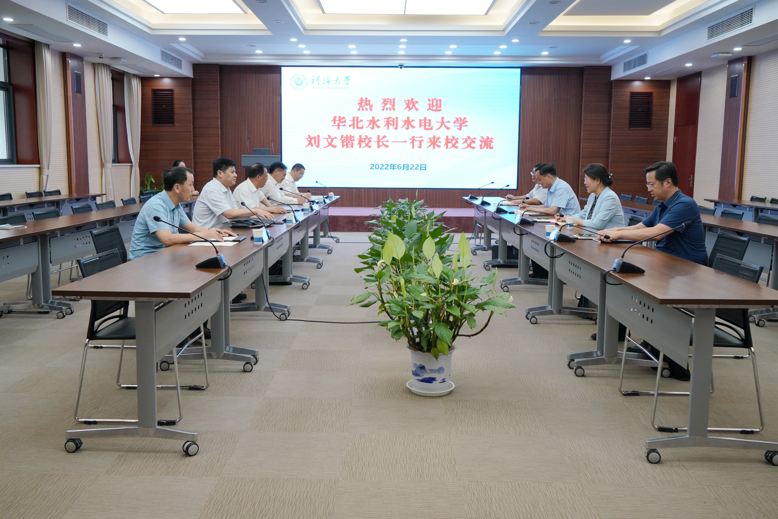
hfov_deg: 58.7
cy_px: 251
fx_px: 691
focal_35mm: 32
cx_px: 377
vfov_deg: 41.1
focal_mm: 31
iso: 2000
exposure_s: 1/160
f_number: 5.6
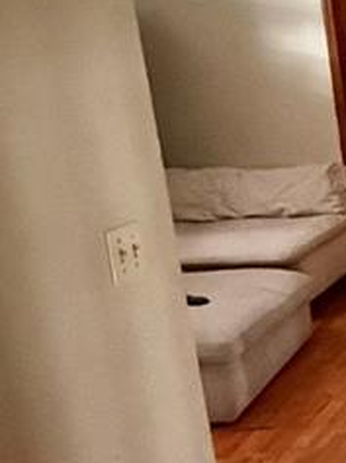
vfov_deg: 27.4
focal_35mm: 71
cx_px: 786
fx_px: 949
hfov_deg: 14.8
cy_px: 260
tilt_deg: -14.9
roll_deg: +1.0
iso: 1250
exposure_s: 1/49
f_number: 2.2
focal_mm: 2.22
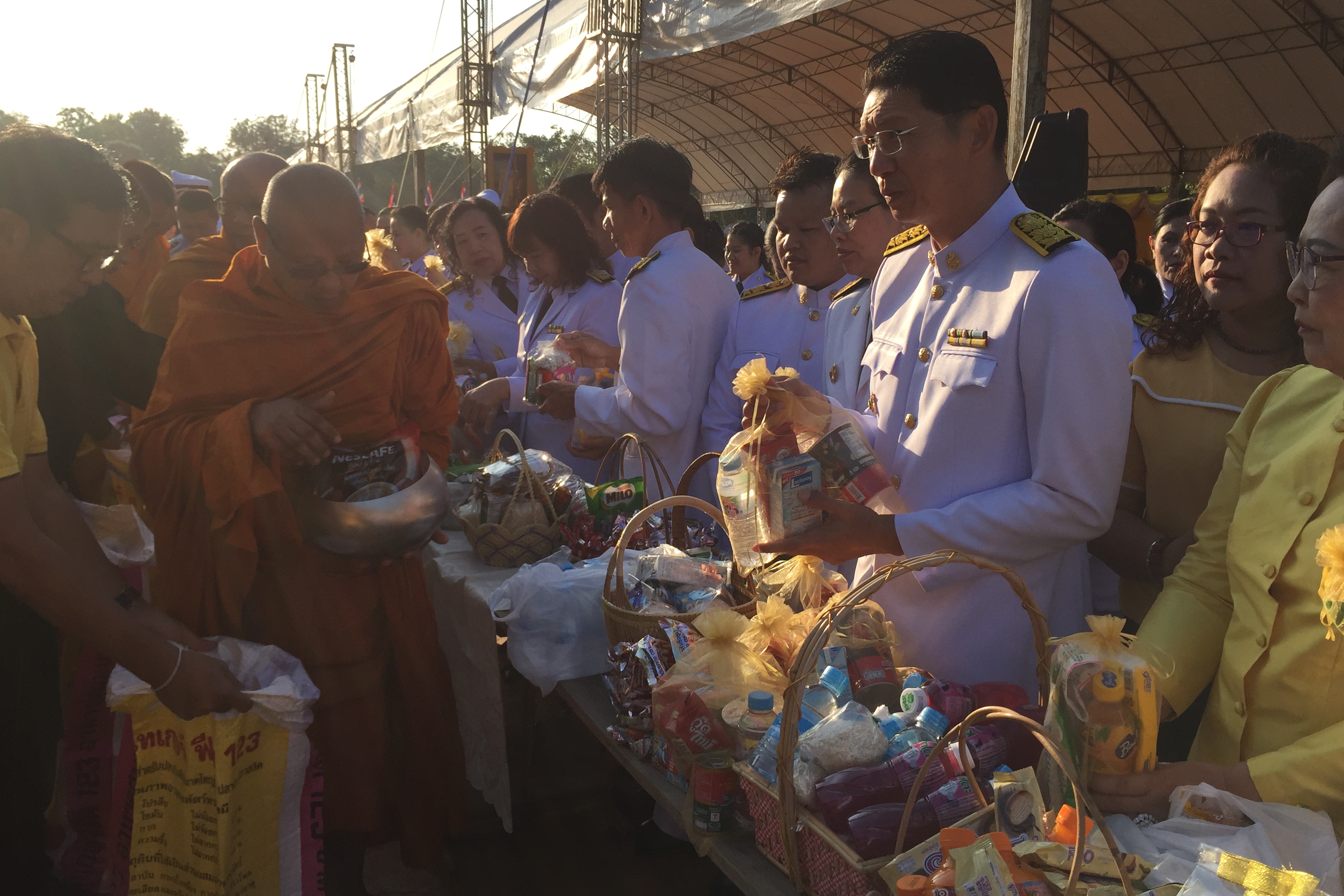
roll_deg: -1.6
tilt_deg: -7.1
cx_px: 685
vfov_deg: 42.3
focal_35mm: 31
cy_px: 411
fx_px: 1157
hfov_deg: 60.3
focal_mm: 4.15
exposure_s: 1/1412
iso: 32
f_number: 2.2
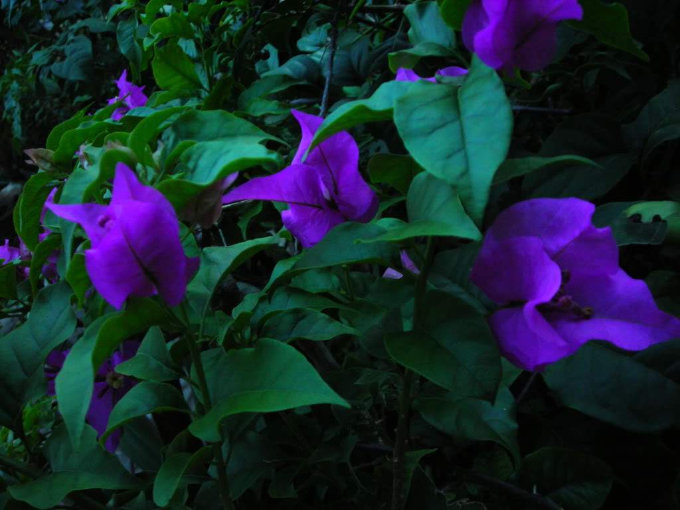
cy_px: 255
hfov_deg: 49.0
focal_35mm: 38
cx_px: 340
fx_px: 746
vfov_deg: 37.7
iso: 200
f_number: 3.2
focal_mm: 6.3
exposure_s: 1/30
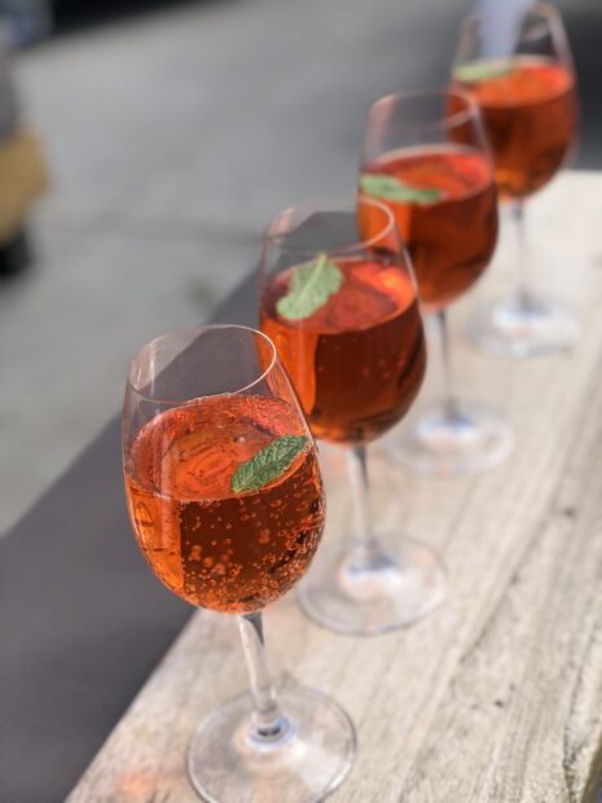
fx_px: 1322
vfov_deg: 33.8
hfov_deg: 25.7
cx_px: 301
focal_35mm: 57
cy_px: 402
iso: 20
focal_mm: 6.6
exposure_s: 1/466
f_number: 2.8
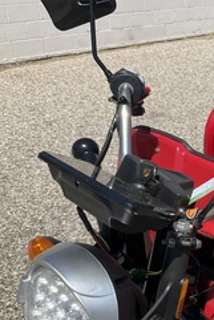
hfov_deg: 25.5
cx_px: 221
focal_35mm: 50
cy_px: 181
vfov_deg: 39.5
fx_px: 445
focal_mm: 3
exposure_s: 1/2058
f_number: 1.8
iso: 25
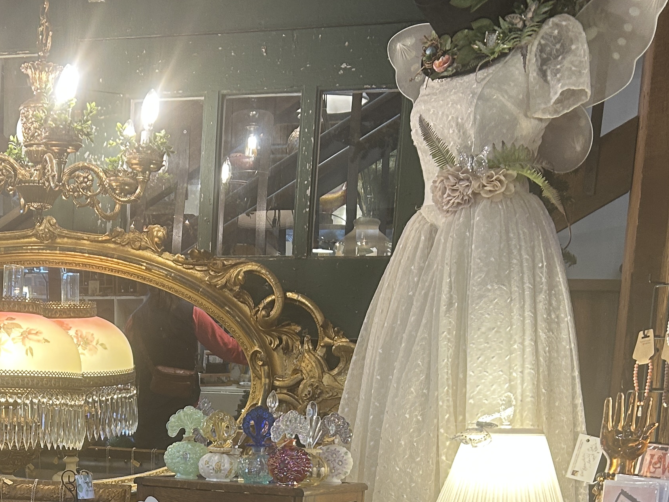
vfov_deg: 22.2
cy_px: 569
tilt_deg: -8.7
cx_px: 92
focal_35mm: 62
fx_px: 1198
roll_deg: -2.1
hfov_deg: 30.1
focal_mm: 5.7
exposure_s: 1/60
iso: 80
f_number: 1.5
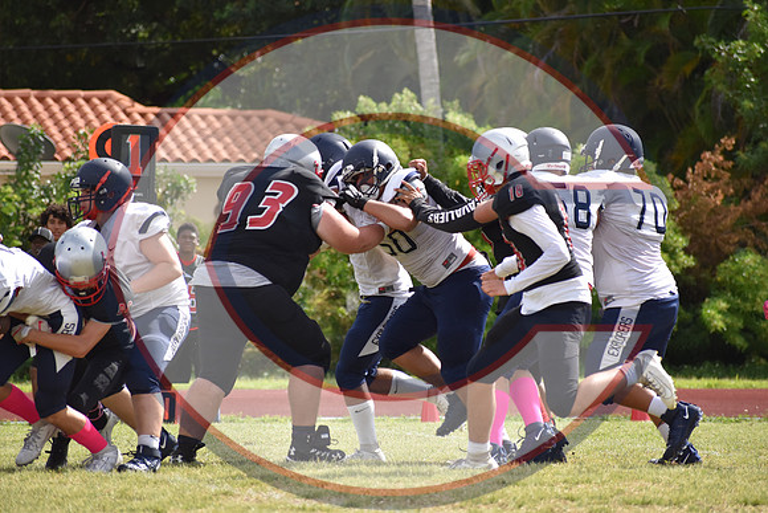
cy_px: 256
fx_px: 6721
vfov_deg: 4.4
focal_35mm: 315
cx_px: 384
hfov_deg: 6.5
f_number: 5.6
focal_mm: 210
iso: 400
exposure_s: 1/1600
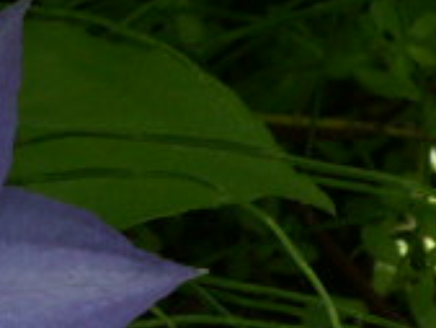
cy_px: 307
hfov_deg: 4.6
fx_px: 5445
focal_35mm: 432
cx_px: -245
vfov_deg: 3.4
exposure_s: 1/100
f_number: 5.6
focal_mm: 18.62
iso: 50
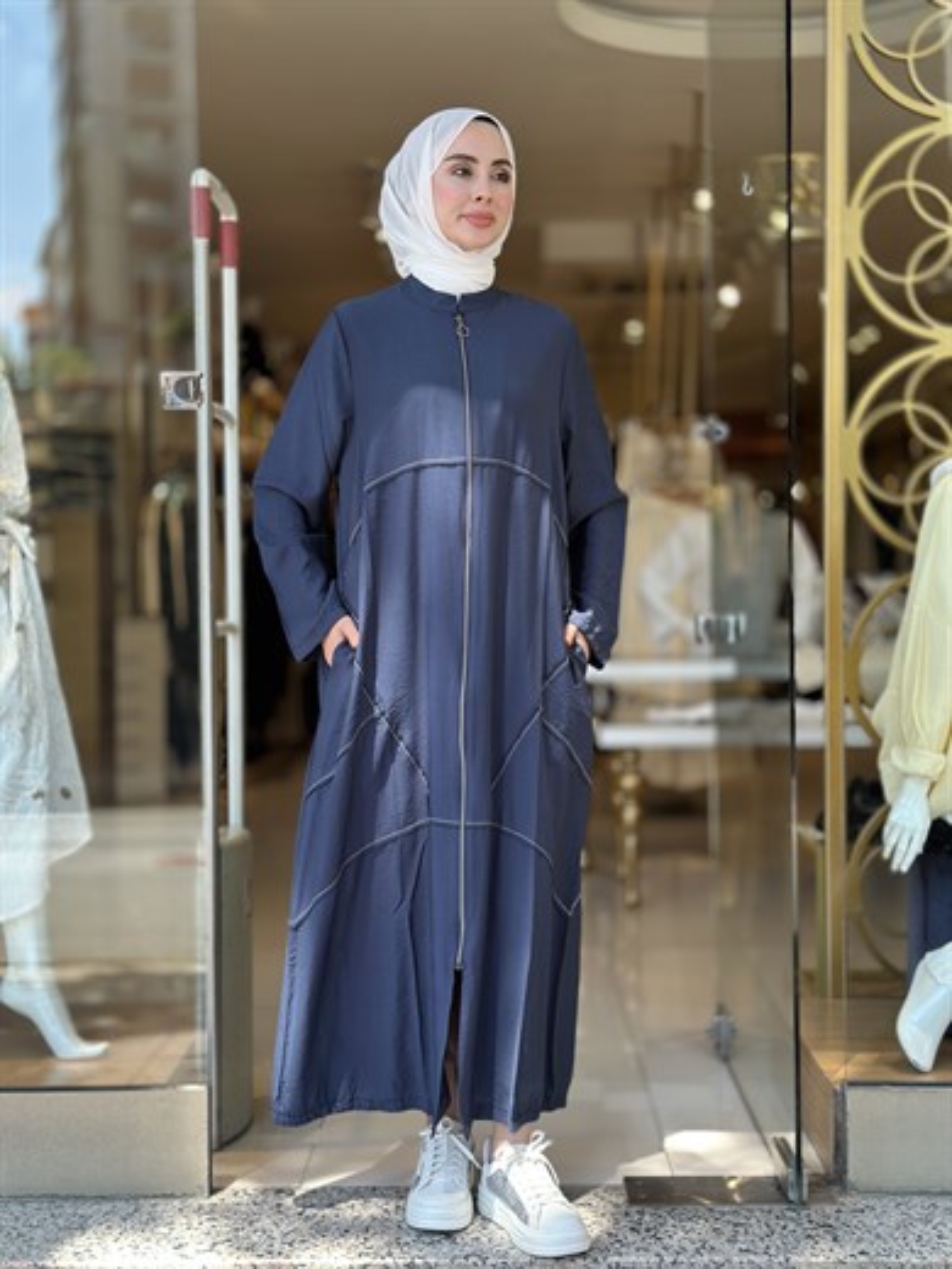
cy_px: 634
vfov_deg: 39.7
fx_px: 1760
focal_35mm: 48
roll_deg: -0.3
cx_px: 476
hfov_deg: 30.3
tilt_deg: -0.4
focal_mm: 6.86
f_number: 1.78
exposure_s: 1/234
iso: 80
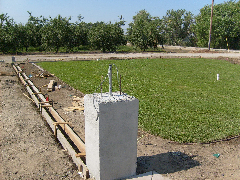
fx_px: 243
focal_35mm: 35
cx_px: 120
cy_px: 90
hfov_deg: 52.6
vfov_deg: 40.7
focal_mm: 5.8
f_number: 7.1
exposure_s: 1/350
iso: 80
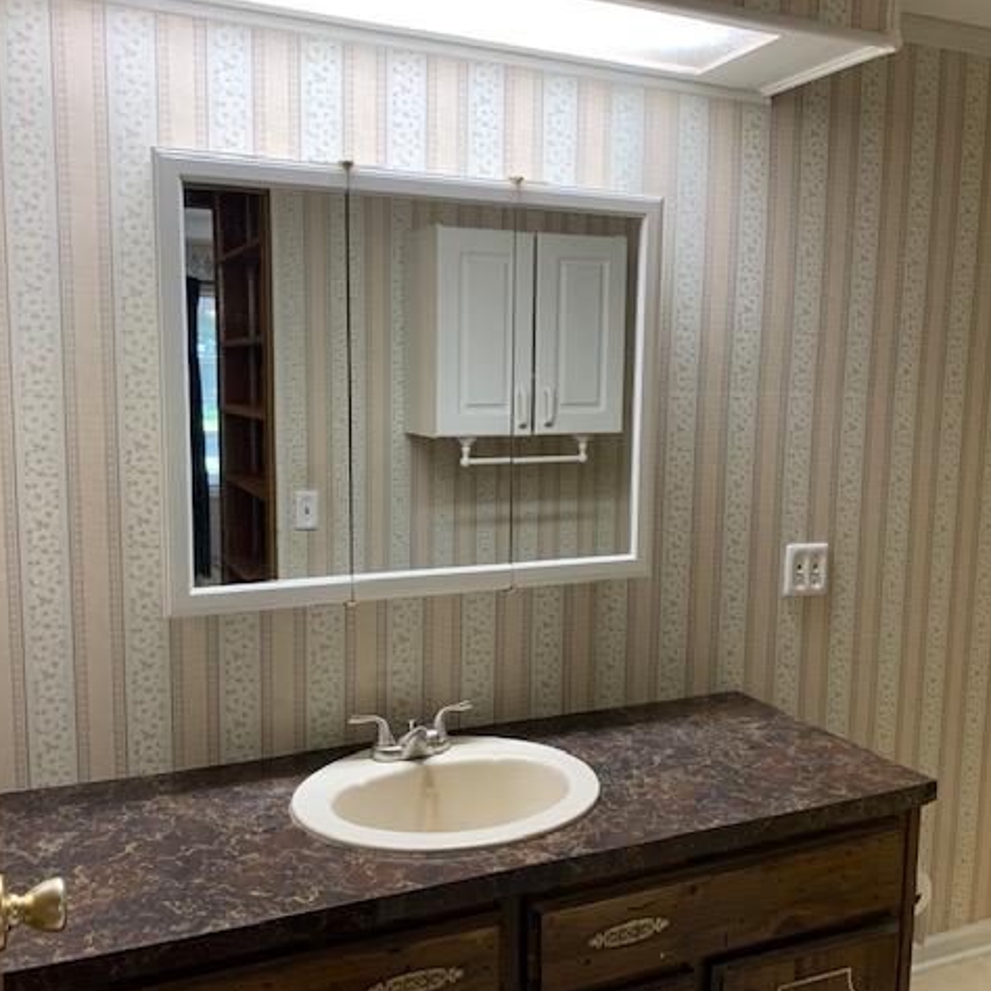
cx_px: 493
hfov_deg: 52.5
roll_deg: -0.7
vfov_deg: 52.5
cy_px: 498
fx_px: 1004
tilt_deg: -7.3
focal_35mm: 31
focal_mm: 4.25
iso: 80
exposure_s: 1/60
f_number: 1.8
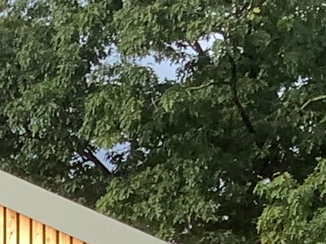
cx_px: -432
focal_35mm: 225
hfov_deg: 8.2
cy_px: 689
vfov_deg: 6.2
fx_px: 2118
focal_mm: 3.3
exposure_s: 1/485
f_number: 2.4
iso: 25
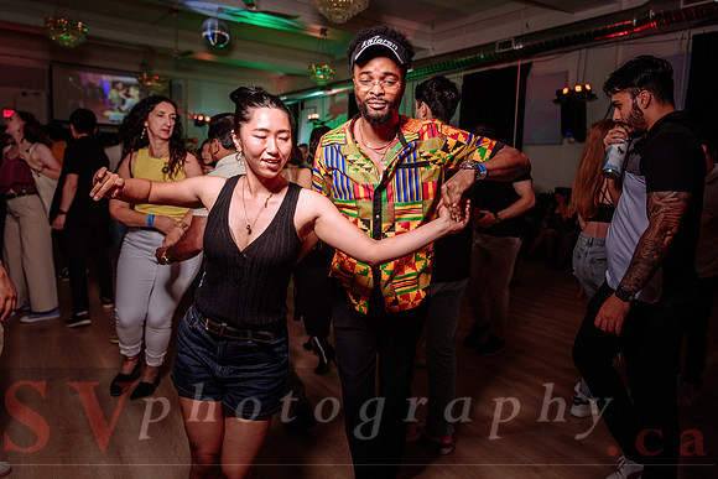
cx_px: 395
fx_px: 527
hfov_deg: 68.4
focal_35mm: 26
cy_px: 228
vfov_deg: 48.9
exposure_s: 1/80
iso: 800
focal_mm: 24
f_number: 2.8
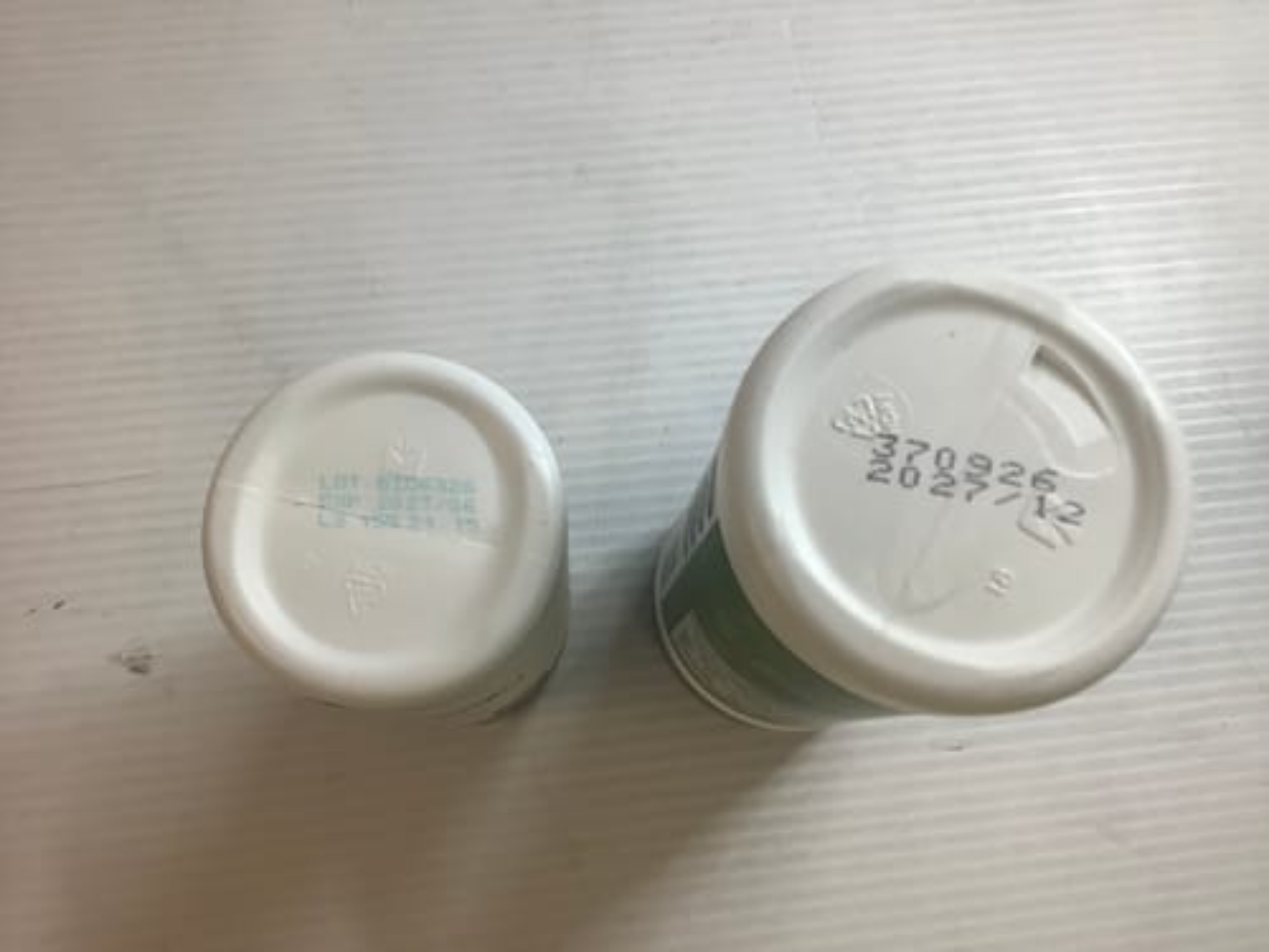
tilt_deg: -76.1
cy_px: 476
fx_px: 1136
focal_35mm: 31
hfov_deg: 58.4
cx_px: 634
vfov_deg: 45.4
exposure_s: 1/50
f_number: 2.4
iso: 64
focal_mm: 3.3
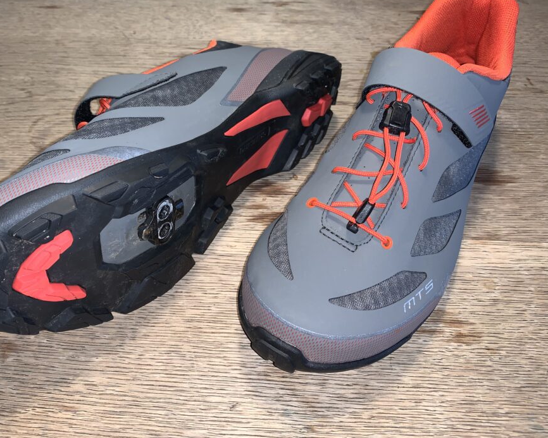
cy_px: 216
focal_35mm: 30
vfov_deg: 48.5
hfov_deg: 58.5
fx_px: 487
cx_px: 230
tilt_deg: -48.8
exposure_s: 1/24
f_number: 1.8
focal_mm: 4.25
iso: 25
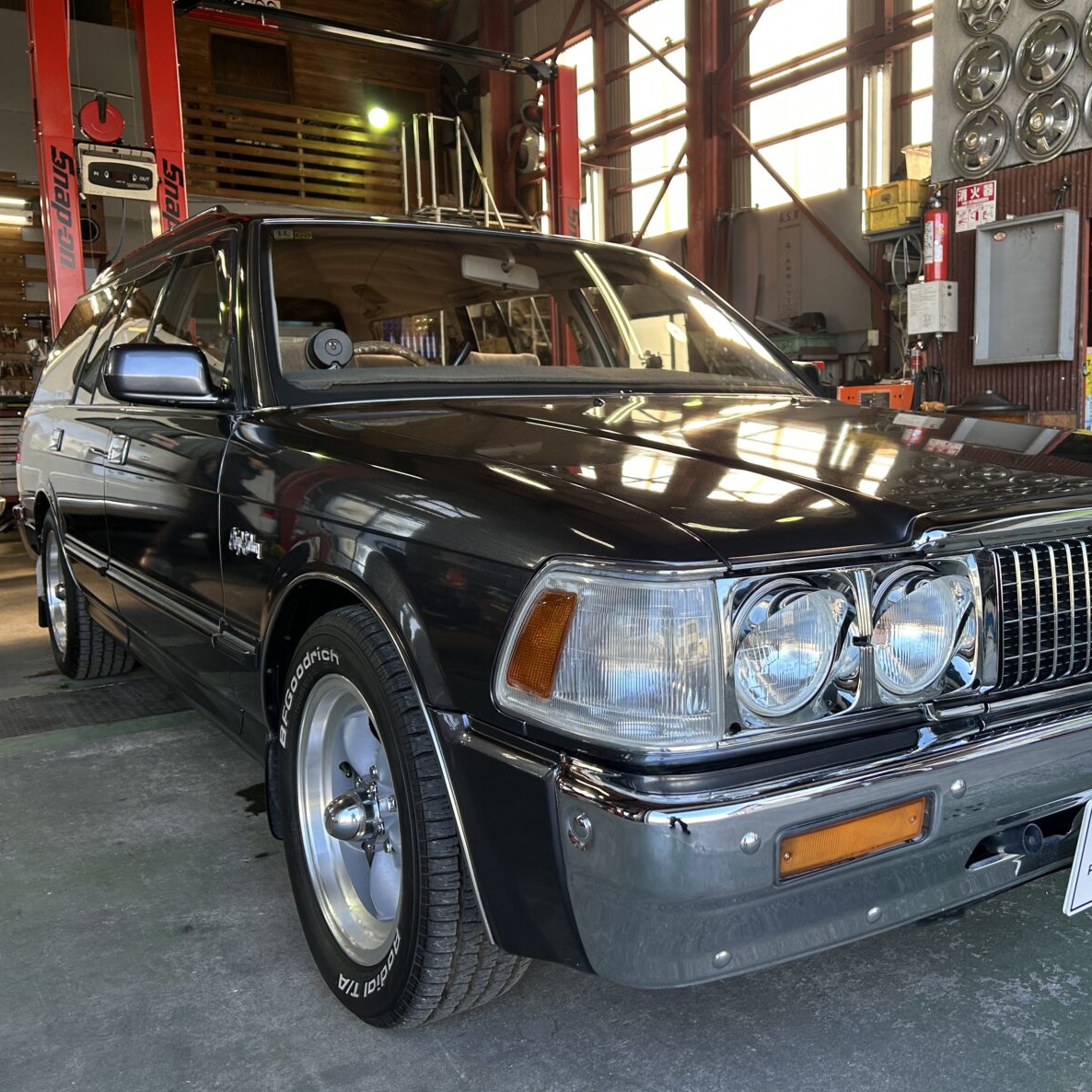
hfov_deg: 51.9
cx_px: 689
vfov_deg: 52.5
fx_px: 1106
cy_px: 542
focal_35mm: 31
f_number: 1.5
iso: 64
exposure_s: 1/152
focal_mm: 5.7
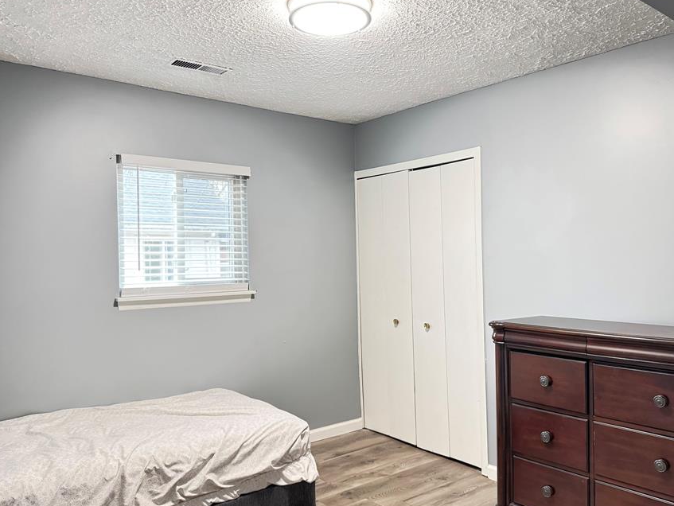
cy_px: 256
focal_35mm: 29
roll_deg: +0.4
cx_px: 349
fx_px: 565
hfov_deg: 61.6
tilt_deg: +0.1
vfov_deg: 48.3
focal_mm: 6.76
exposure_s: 1/40
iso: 800
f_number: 1.78
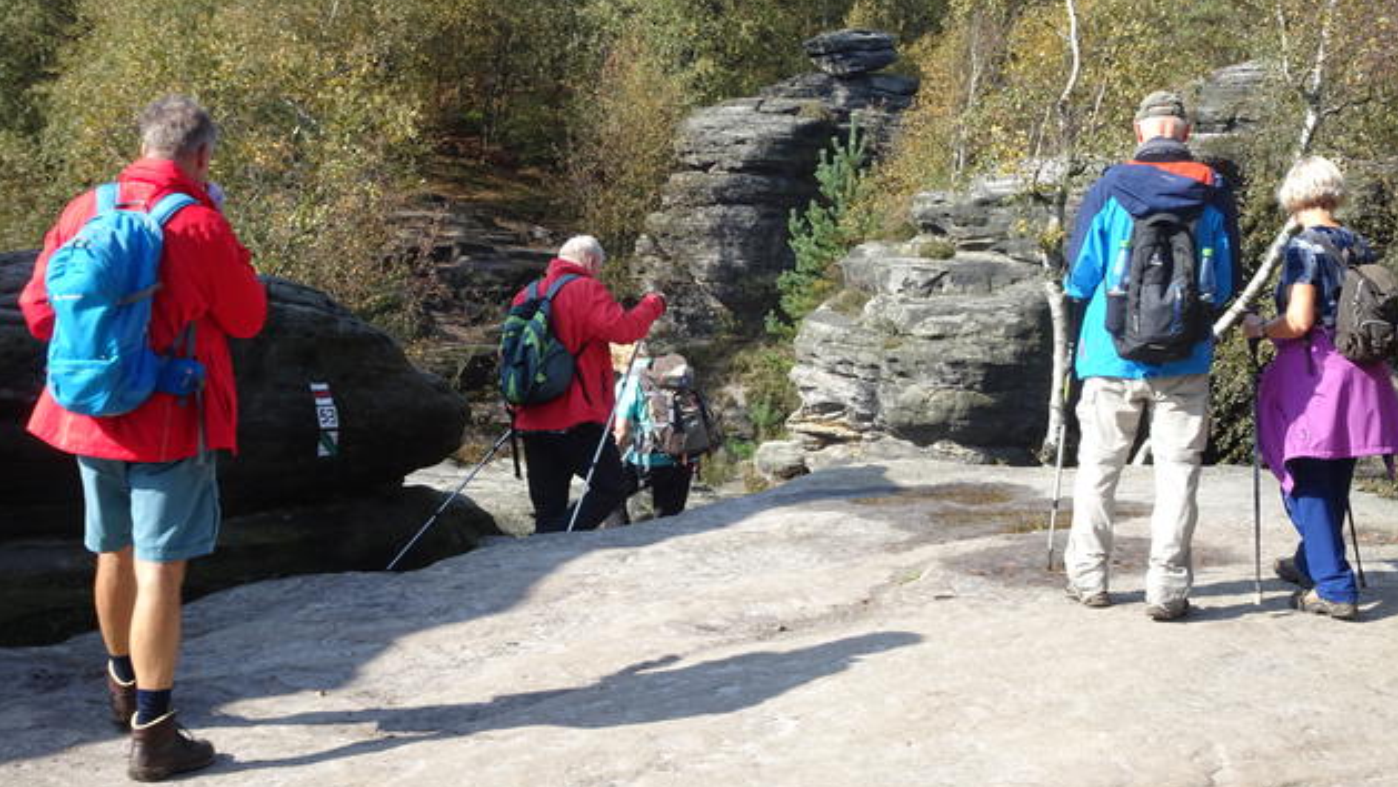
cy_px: 302
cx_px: 707
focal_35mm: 51
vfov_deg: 23.5
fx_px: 1891
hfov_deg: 40.6
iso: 80
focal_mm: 7.87
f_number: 4.5
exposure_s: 1/250
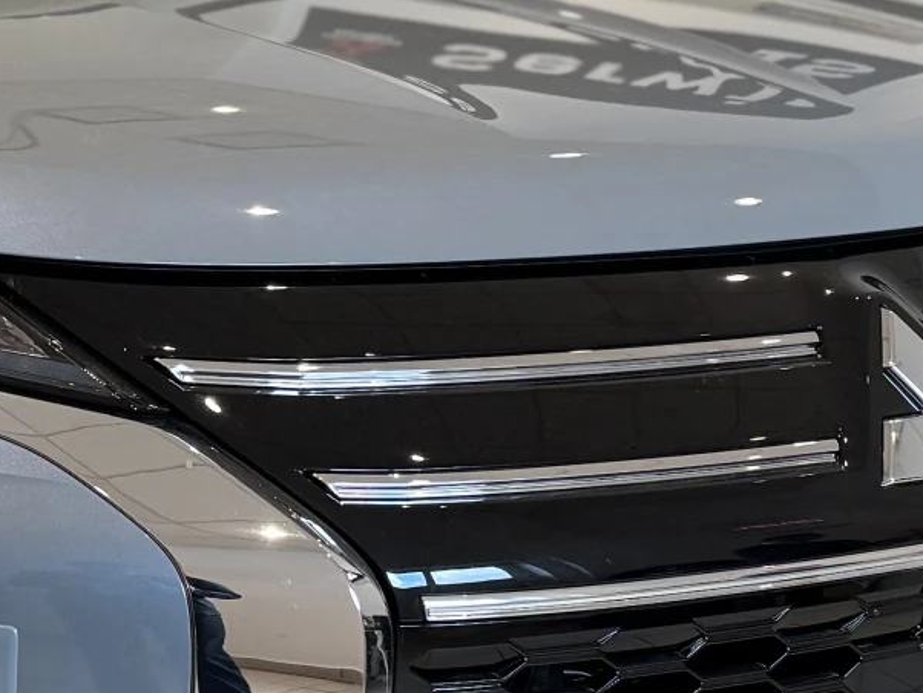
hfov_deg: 18.5
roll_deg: +0.0
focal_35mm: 102
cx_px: -97
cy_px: 540
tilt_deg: -14.3
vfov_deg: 14.4
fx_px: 2721
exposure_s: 1/100
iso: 160
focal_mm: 6.76
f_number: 1.78
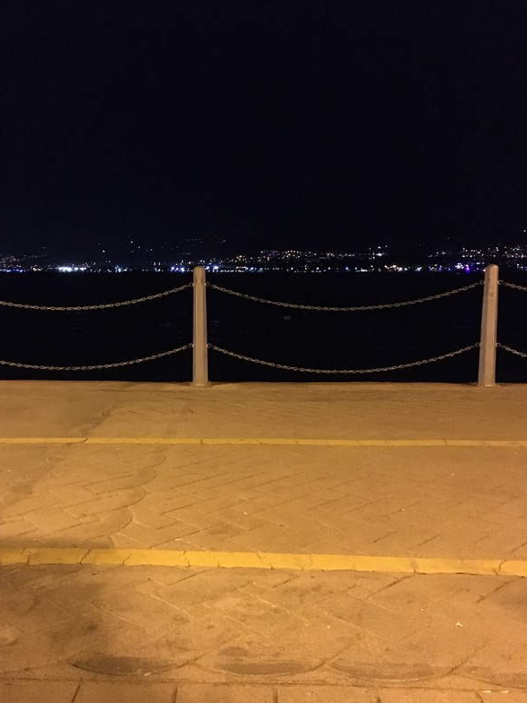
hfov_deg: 41.7
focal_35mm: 34
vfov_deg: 53.8
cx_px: 227
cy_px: 390
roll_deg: +0.5
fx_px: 690
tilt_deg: -9.7
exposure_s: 1/17
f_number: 2.2
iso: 1000
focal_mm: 4.15
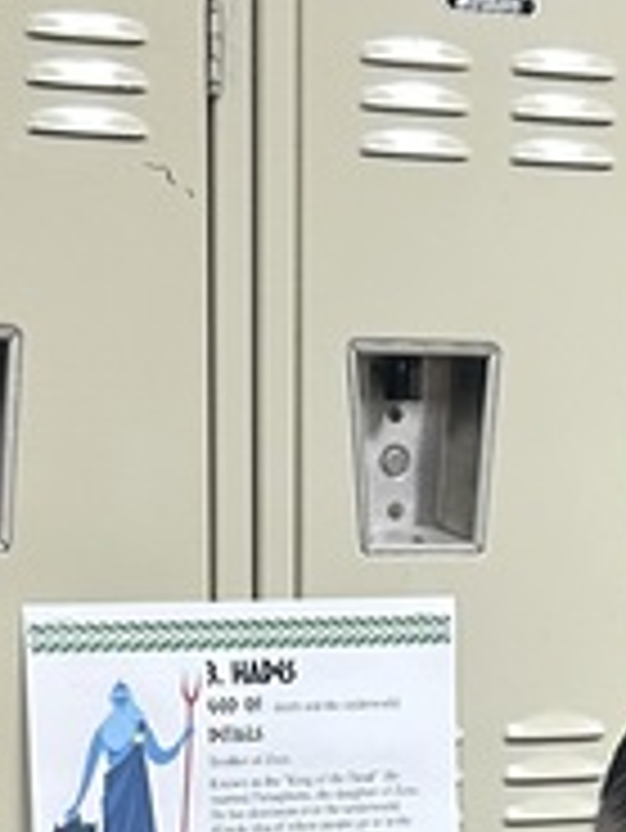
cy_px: 1079
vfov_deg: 13.2
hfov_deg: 10.3
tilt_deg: -9.2
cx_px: 401
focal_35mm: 144
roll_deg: -0.7
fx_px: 3468
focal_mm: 5.7
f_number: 1.5
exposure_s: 1/120
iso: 100
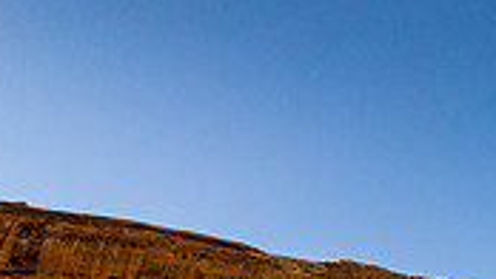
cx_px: 647
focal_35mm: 84
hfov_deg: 22.6
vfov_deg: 13.8
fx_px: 1105
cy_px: 375
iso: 100
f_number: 5.6
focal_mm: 24
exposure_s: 1/250
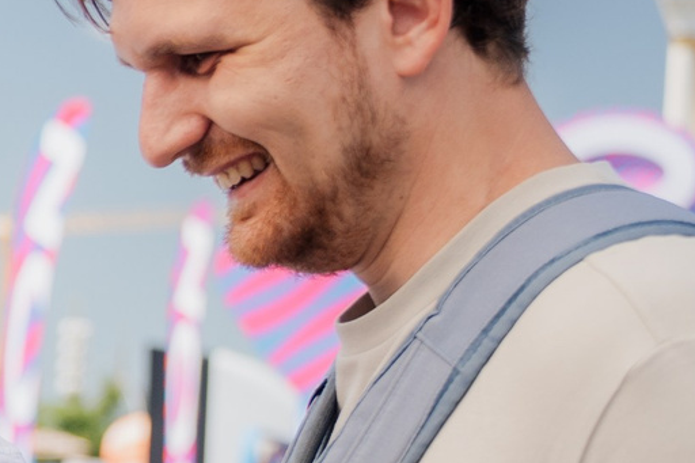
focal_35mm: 180
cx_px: -672
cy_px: 400
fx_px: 3474
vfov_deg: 7.6
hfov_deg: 10.5
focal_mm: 36
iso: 100
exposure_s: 1/500
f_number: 2.8
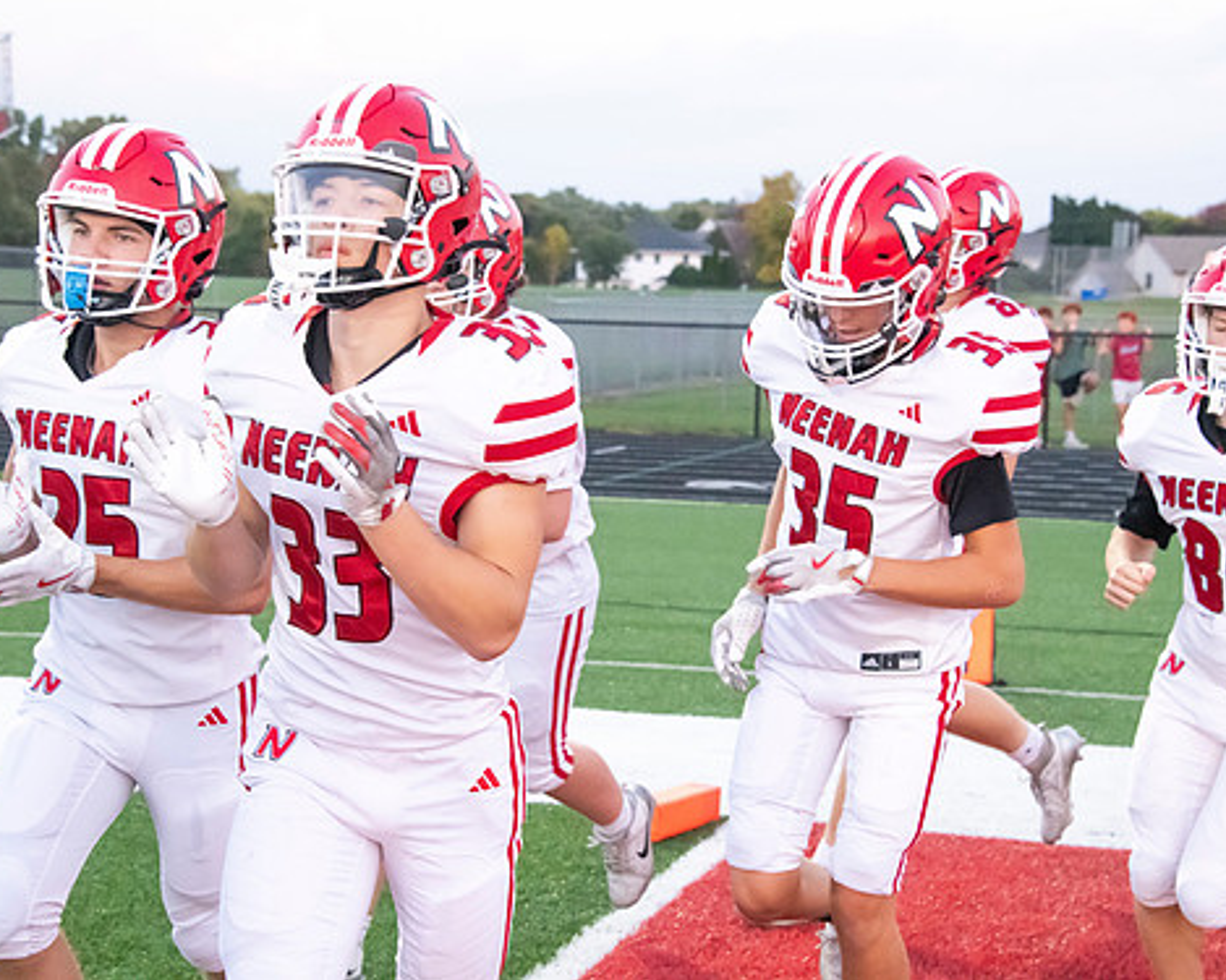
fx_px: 2866
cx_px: 593
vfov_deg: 19.4
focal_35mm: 79
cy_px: 477
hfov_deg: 24.1
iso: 10000
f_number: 7.1
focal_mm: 68
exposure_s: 1/640
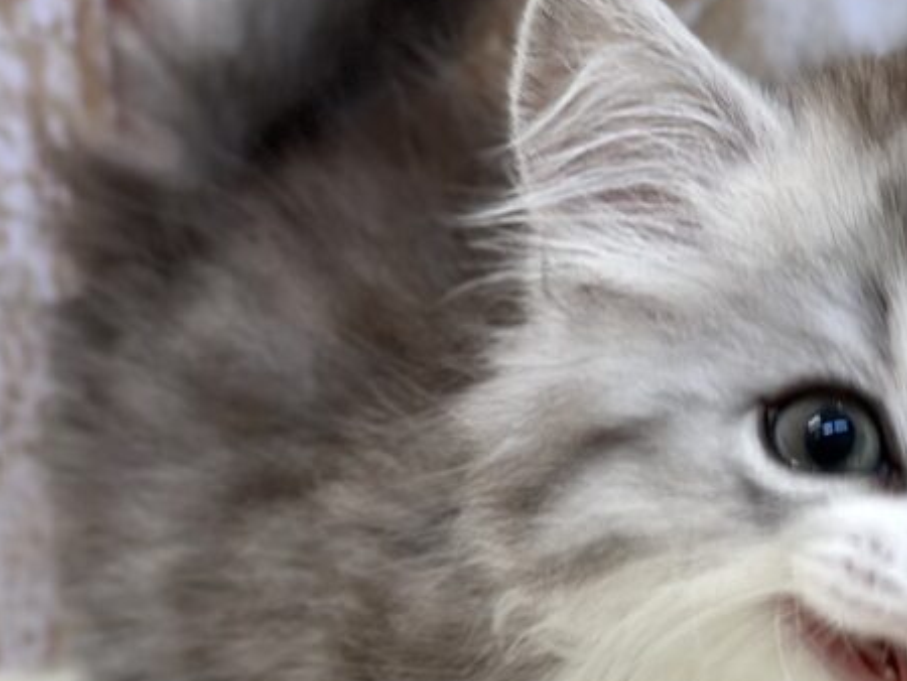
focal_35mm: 128
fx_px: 3356
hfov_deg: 15.3
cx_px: 651
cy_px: 586
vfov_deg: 11.5
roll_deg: +1.1
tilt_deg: -18.3
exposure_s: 1/100
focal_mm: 6.86
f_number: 1.78
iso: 160
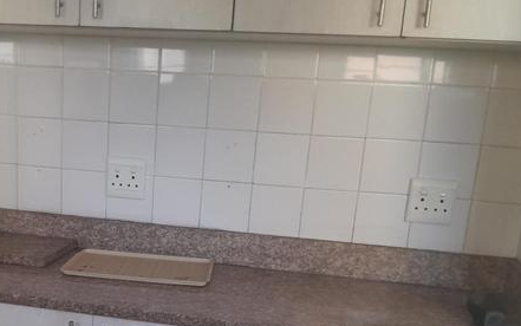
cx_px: 139
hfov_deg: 39.4
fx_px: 710
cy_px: 299
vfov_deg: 25.0
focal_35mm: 50
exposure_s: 1/60
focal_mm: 3.98
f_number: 1.8
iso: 320
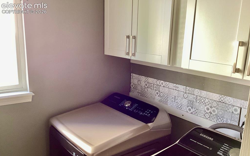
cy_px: 86
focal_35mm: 33
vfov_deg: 38.3
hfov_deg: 58.1
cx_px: 125
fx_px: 225
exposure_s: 1/60
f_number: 2.4
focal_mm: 3.3
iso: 125
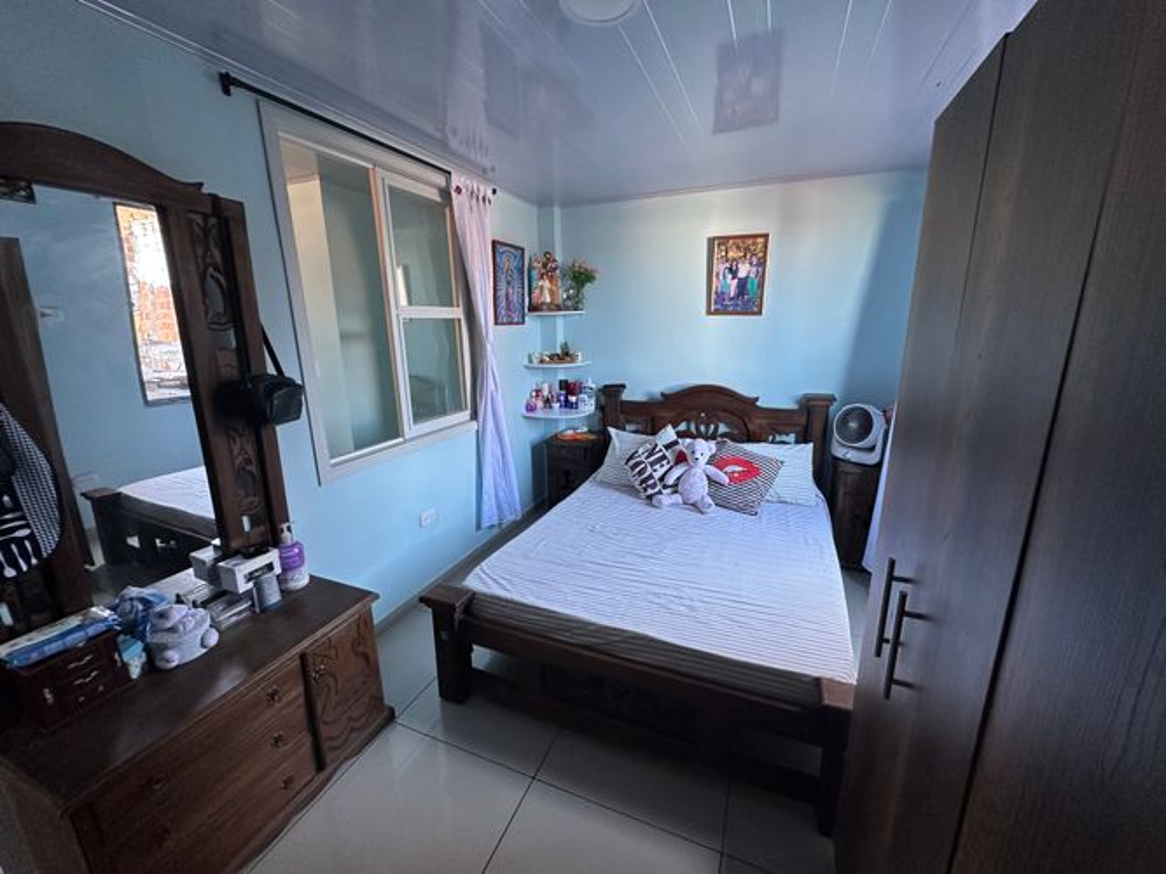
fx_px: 471
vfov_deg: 85.7
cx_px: 583
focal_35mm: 14
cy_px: 437
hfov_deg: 102.1
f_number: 2.2
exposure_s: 1/99
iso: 160
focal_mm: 2.22
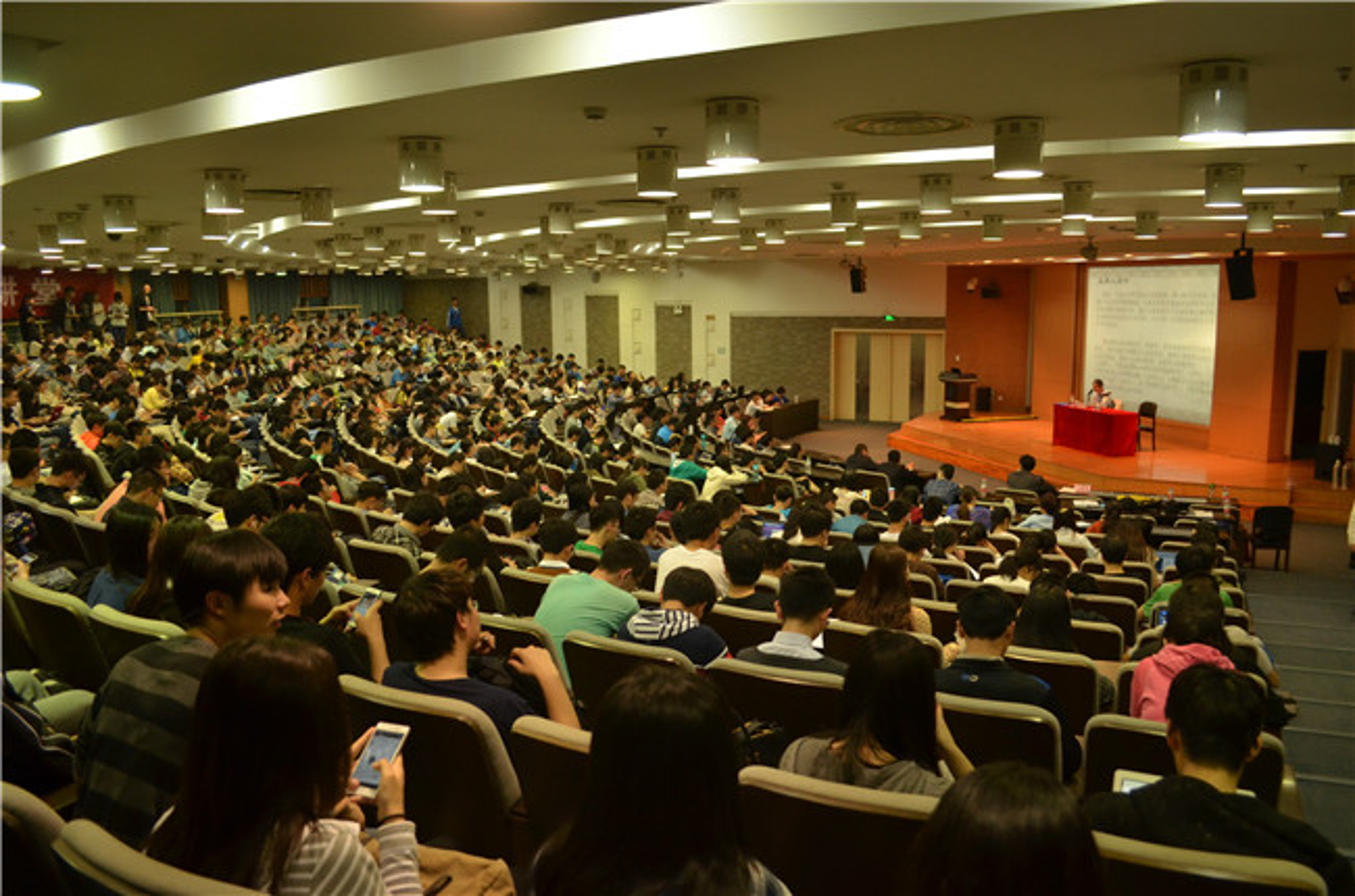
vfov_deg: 47.7
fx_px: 1014
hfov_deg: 67.5
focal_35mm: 27
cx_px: 678
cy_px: 448
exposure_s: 1/50
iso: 800
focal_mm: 18
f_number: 3.5
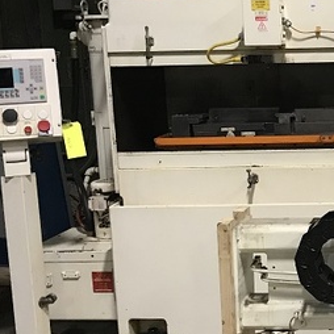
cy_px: 149
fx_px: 851
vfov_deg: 22.2
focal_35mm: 78
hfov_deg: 20.2
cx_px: 439
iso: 80
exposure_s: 1/15
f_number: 1.8
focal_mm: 3.99
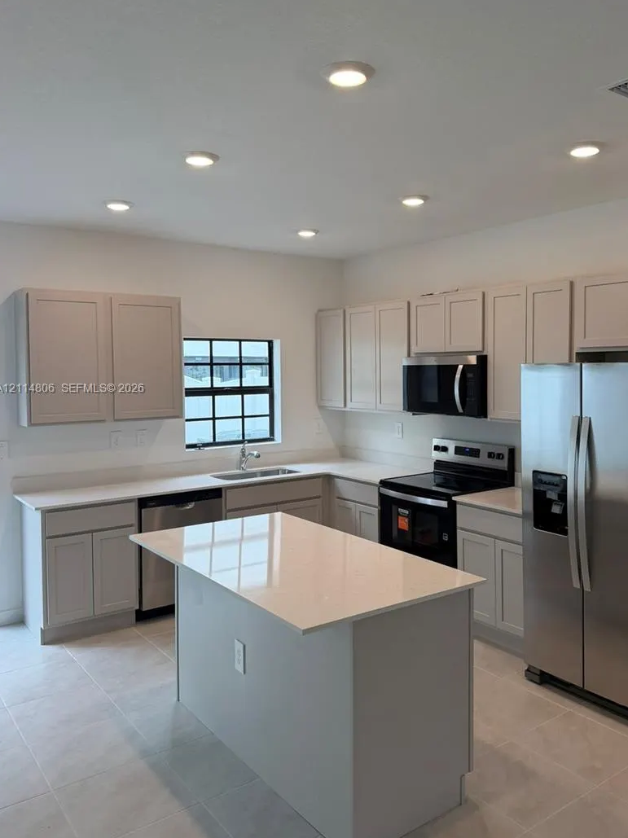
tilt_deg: -1.8
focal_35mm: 28
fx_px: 678
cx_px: 360
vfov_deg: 63.4
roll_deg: +0.2
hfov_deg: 49.6
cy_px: 389
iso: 160
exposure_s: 1/214
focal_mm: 6.76
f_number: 1.78
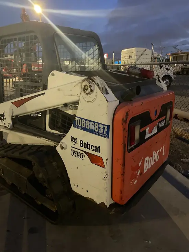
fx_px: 189
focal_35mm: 26
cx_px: 94
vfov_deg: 67.3
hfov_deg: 53.1
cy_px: 126
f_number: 1.6
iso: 1000
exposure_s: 1/30
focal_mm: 4.2
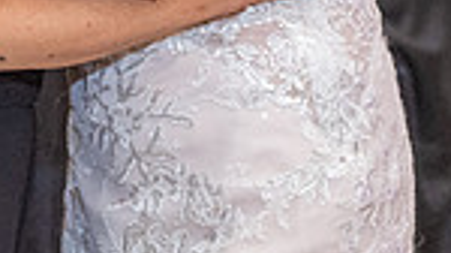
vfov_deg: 4.7
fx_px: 3010
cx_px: 100
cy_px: -248
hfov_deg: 8.6
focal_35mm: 252
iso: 1600
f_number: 2.8
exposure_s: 1/160
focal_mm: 50
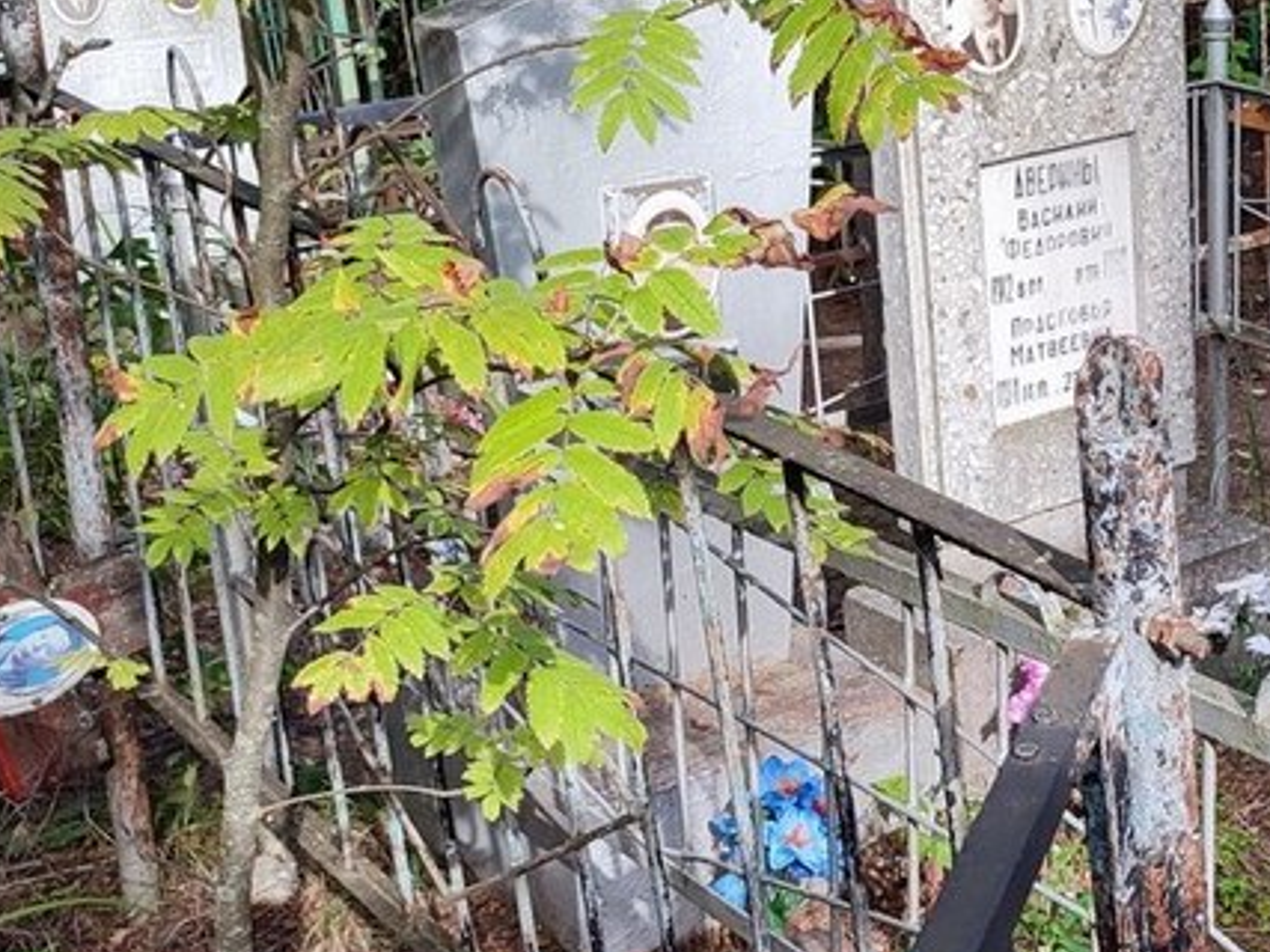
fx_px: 2201
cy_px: 425
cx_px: 1127
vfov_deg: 24.4
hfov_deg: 30.8
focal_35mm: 60
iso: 88
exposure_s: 1/100
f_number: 1.9
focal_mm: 6.04
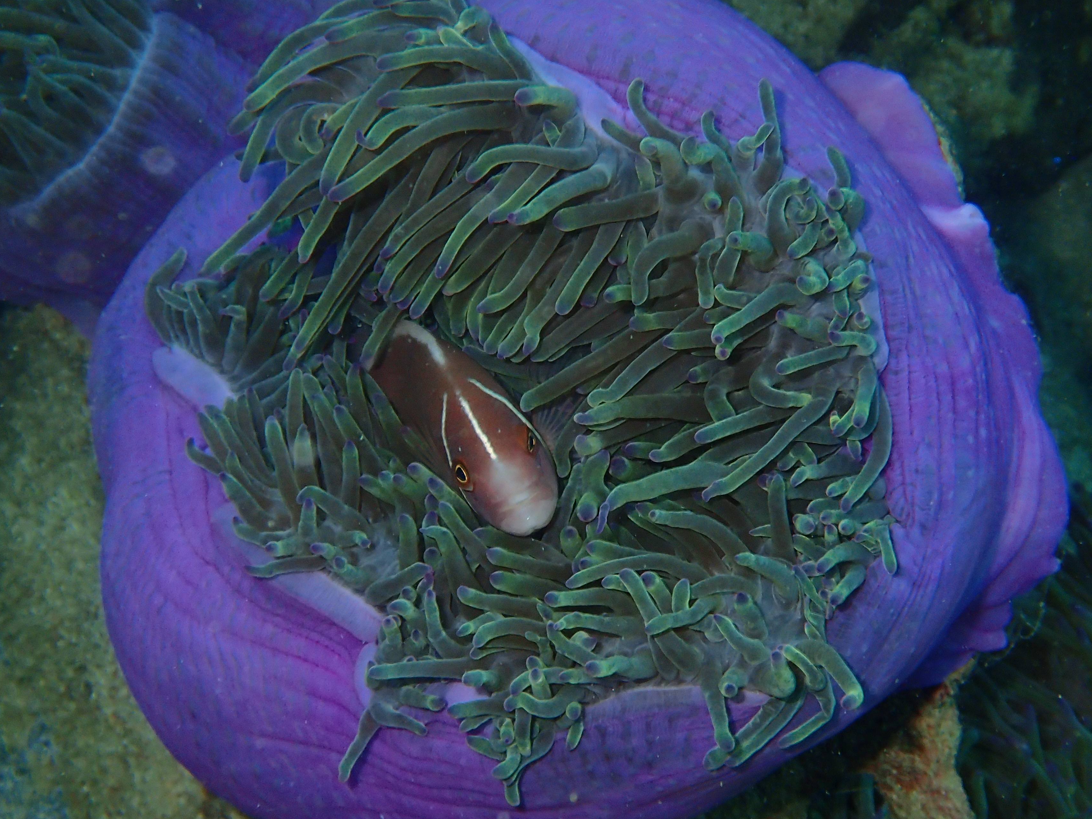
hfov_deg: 35.5
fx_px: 1704
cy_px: 394
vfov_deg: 27.0
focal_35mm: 54
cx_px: 566
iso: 200
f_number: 4
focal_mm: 7.34
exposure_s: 1/80
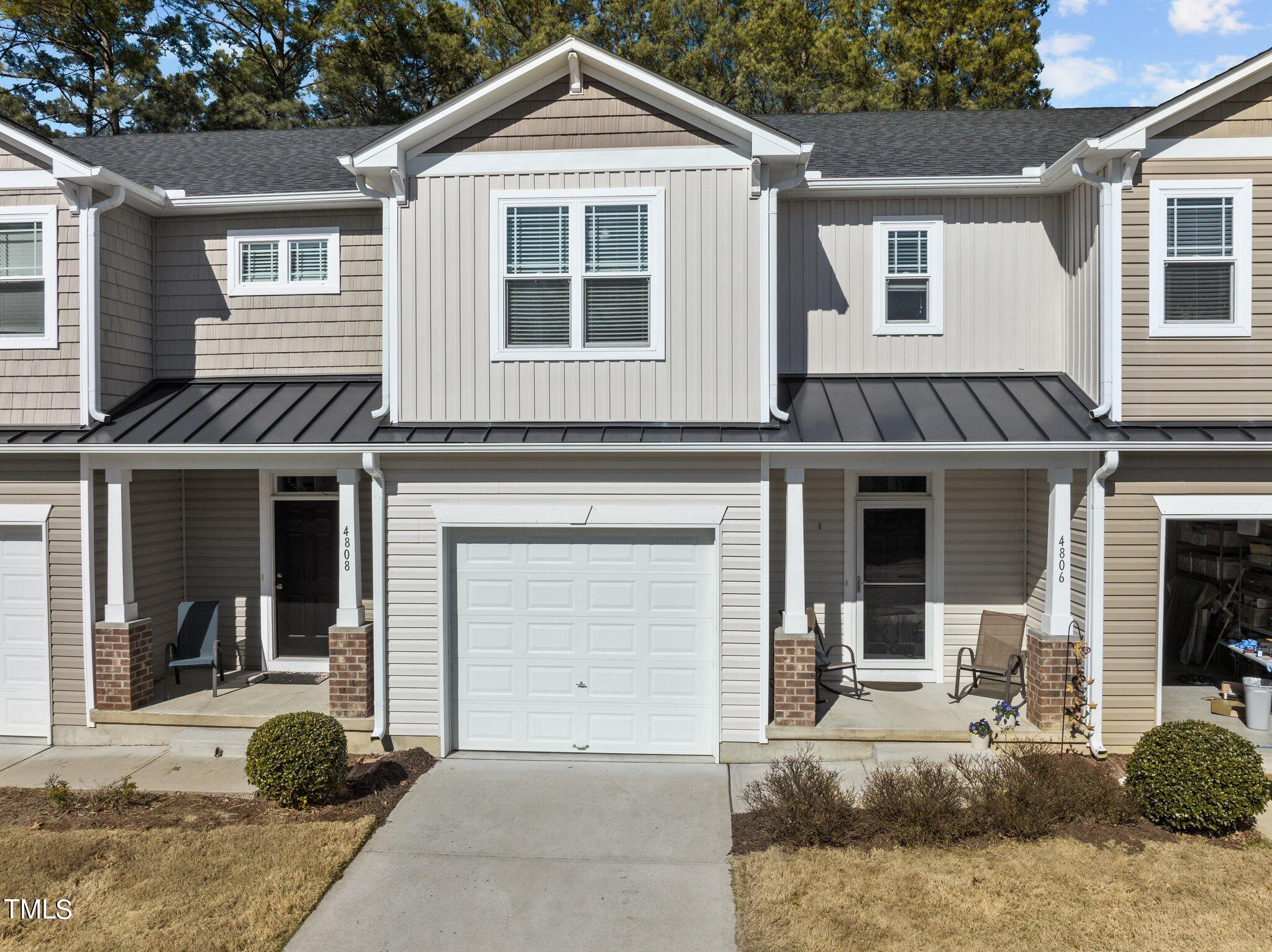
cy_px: 476
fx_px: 881
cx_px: 636
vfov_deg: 56.8
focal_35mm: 24
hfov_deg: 71.6
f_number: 5.6
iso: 100
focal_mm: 12.29
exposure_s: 1/400
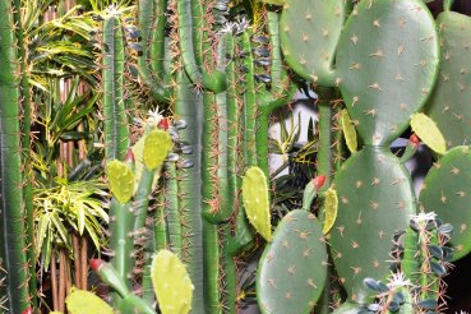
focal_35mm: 112
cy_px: 191
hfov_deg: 18.3
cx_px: 239
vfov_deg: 12.2
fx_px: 1463
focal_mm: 45
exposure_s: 1/60
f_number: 8
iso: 800
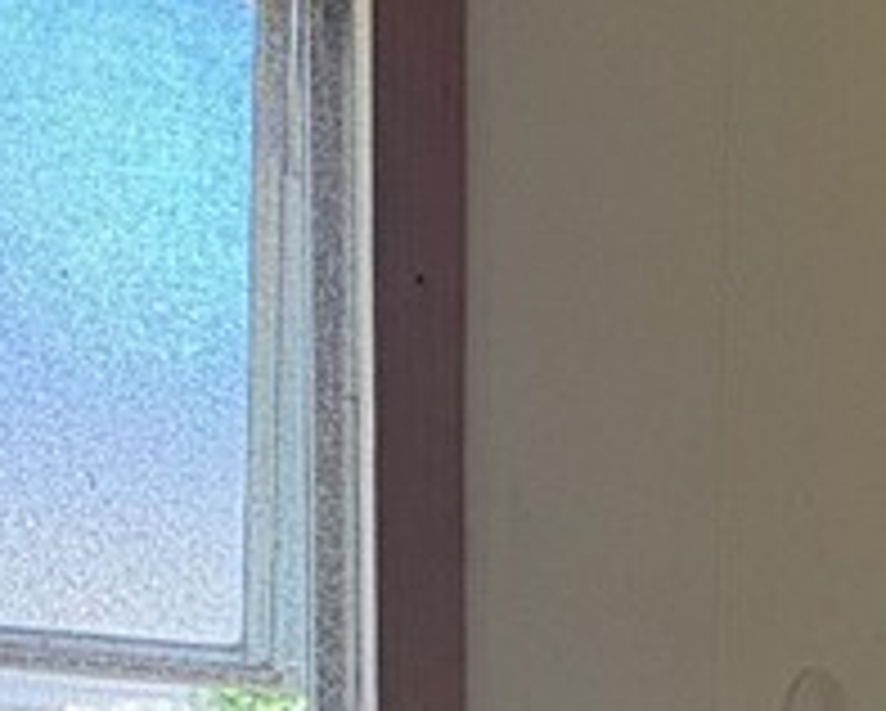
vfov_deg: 18.1
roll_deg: -2.2
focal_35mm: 71
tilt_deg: -10.1
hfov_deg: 25.0
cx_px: 962
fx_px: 1864
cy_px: 1202
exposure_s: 1/60
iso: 320
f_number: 2.2
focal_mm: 2.22
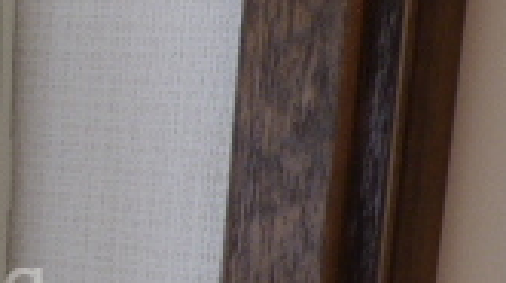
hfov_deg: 22.6
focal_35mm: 84
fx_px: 1126
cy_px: 289
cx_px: -149
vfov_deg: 14.1
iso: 100
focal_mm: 3.58
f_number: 2.8
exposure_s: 1/13
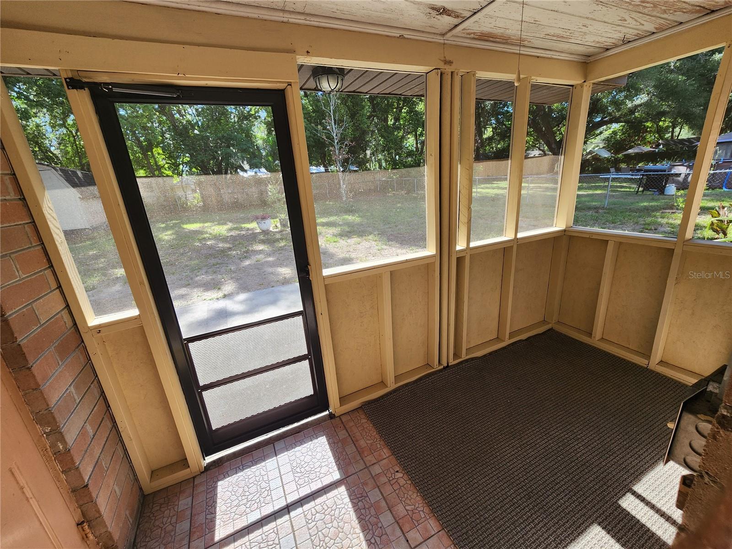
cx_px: 366
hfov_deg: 106.2
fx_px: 275
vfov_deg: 89.9
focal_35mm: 13
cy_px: 274
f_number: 2.2
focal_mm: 2.2
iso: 50
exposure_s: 1/192
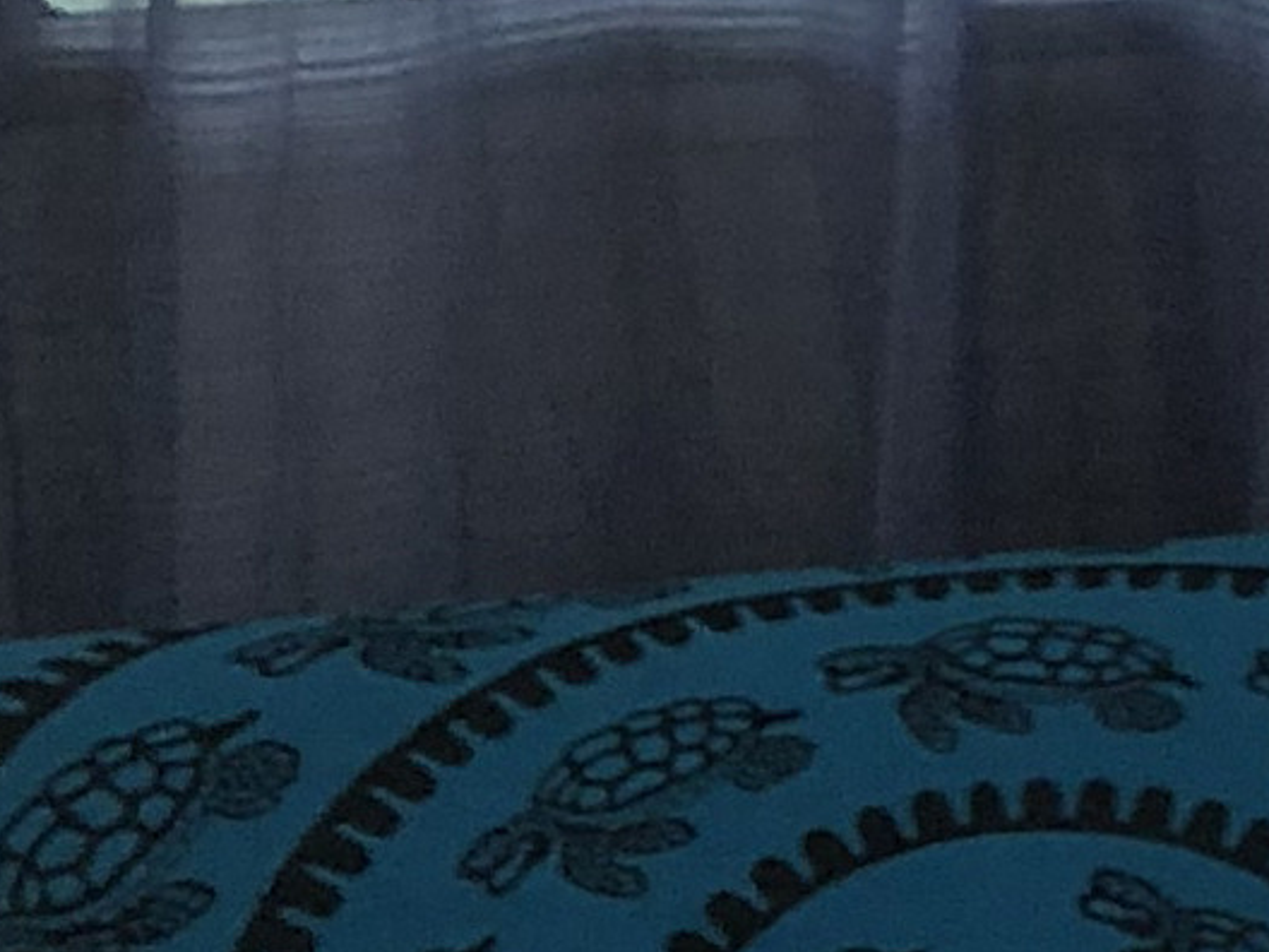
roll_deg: +0.8
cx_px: 4386
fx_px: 7772
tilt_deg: -2.7
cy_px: -512
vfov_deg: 6.9
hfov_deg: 7.6
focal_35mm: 212
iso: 25
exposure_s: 1/50
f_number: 1.8
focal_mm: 4
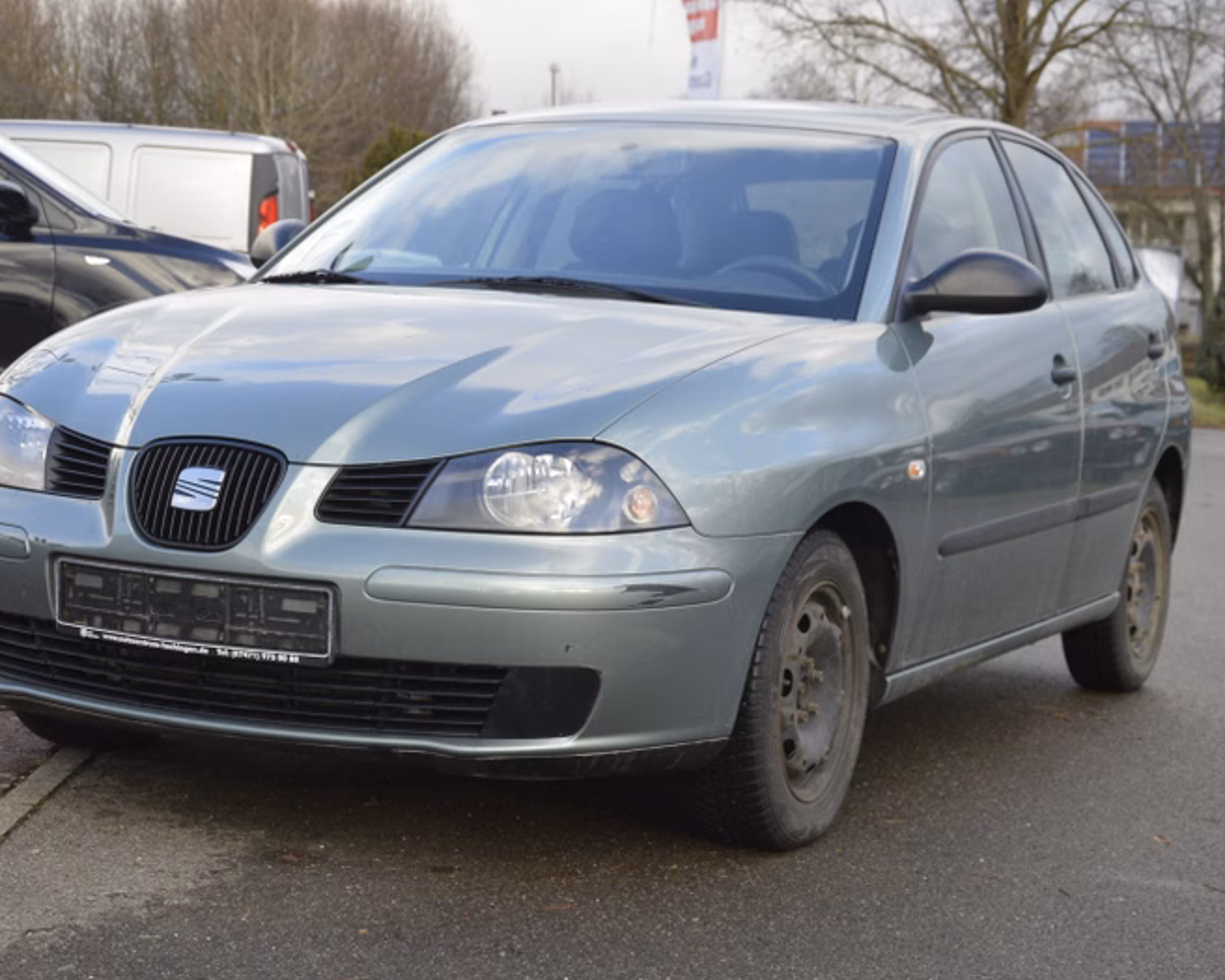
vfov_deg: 21.3
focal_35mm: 72
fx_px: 2611
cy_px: 493
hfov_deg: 26.4
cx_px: 547
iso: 200
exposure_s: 1/125
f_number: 5.6
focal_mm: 42
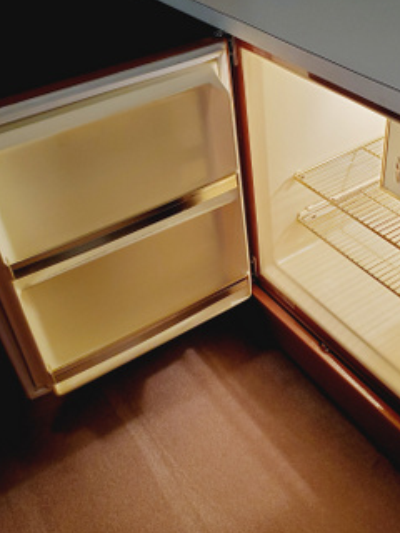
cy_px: 217
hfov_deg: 36.4
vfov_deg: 47.6
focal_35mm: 39
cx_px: 268
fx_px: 601
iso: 200
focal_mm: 4.3
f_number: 2.4
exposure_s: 1/60
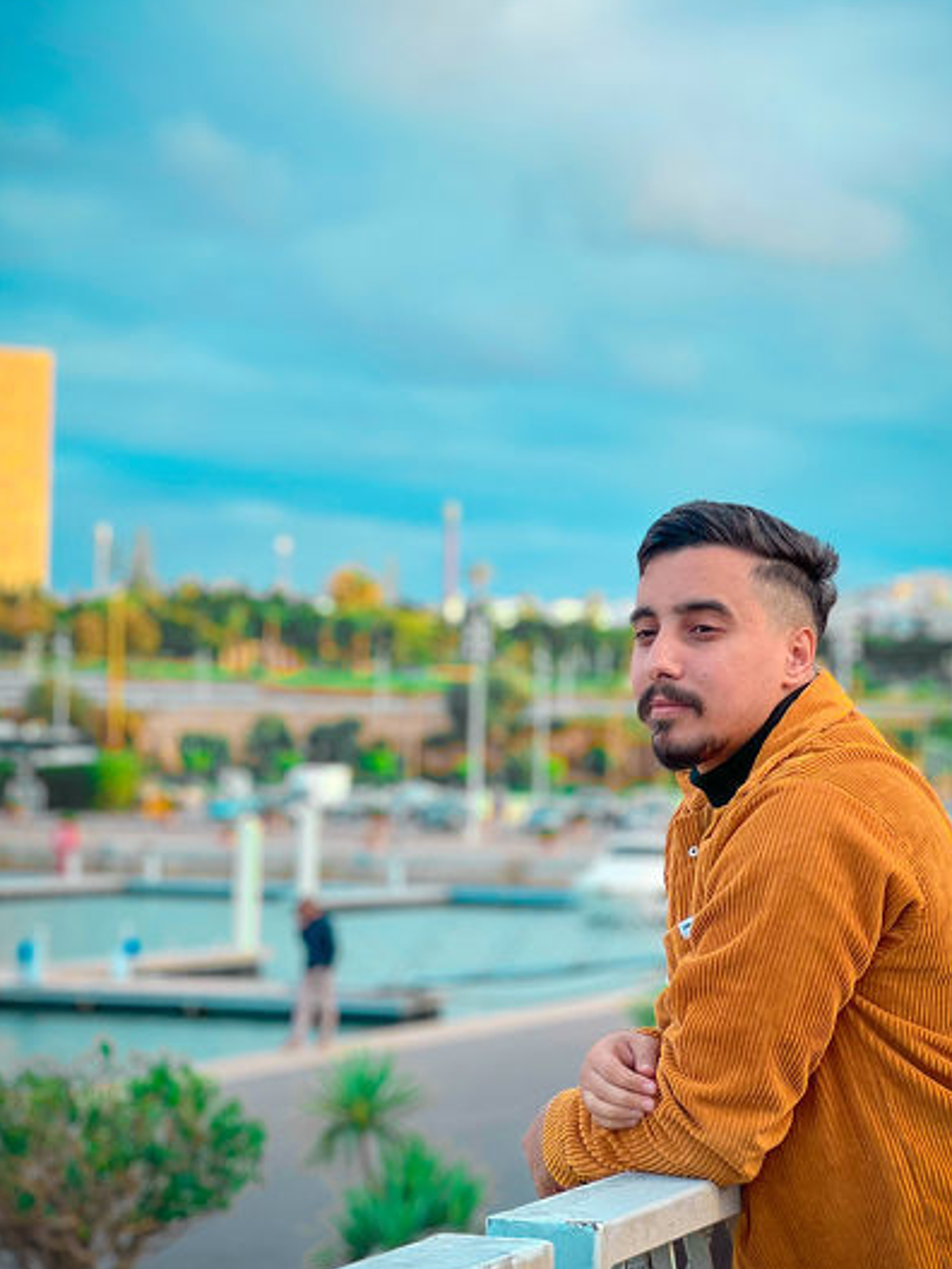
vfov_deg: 19.3
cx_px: 492
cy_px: 560
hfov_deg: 14.5
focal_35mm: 102
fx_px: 3740
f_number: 2.8
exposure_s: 1/120
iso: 25
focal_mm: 9
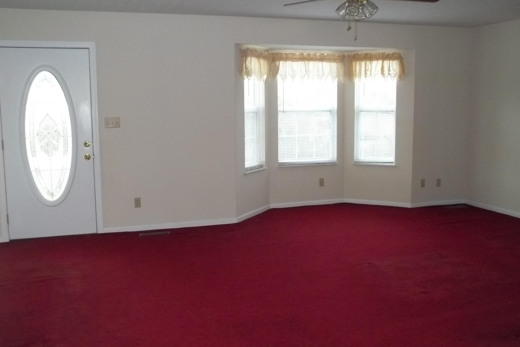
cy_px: 165
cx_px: 259
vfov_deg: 37.8
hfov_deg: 54.4
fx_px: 505
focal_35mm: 35
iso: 320
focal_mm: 5.9
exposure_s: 1/40
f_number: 3.3
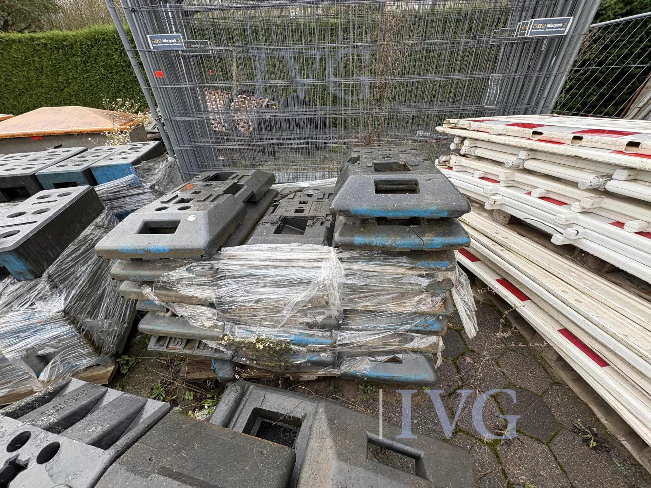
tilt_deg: -30.9
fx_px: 263
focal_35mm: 14
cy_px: 244
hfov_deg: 102.1
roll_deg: -1.6
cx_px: 326
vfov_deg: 85.7
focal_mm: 2.22
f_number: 2.2
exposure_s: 1/152
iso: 50
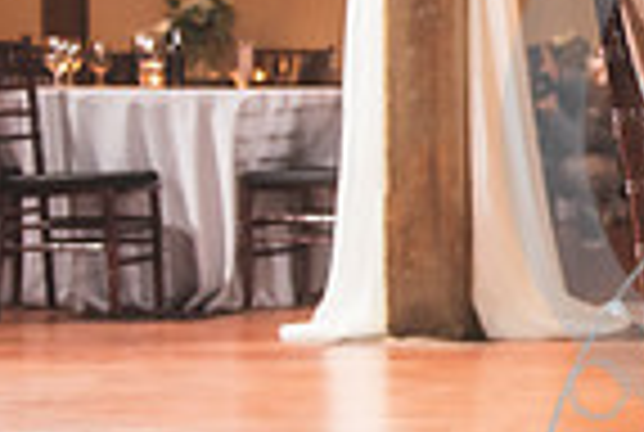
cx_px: 1216
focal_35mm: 130
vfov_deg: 10.6
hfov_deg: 13.8
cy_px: 187
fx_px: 2330
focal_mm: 31
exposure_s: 1/200
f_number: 2.8
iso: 1000
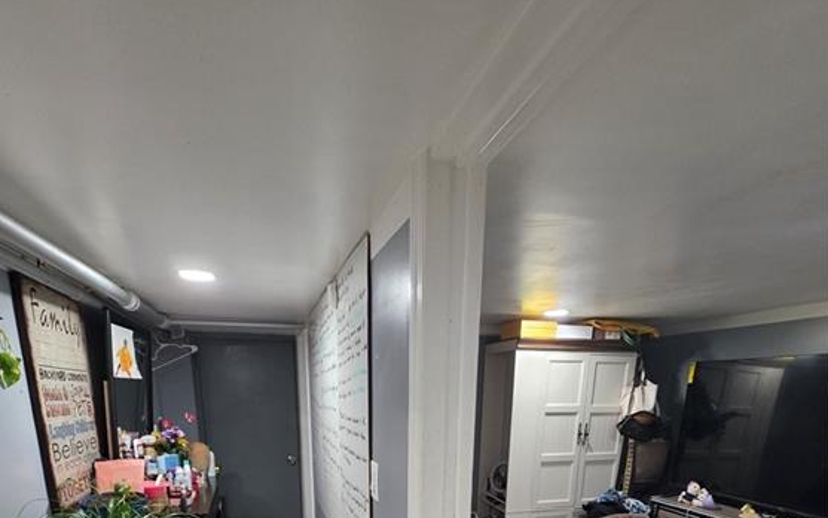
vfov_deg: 51.6
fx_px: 429
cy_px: 502
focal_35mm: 19
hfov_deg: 88.0
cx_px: 404
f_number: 1.9
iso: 250
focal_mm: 2.2
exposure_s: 1/60
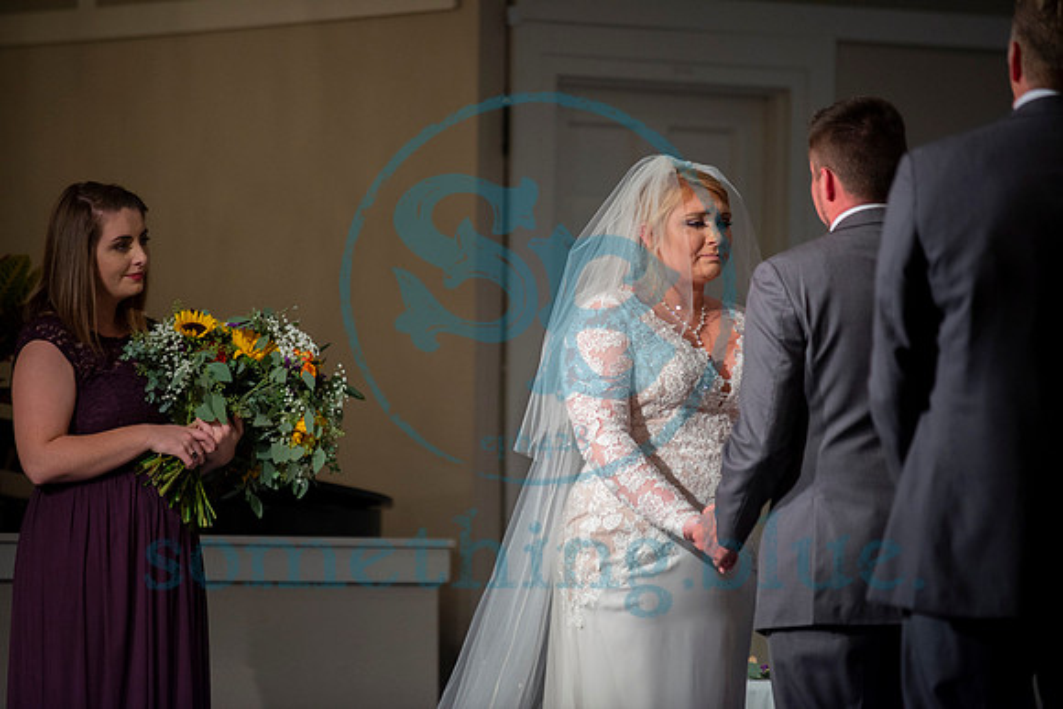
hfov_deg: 10.3
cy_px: 354
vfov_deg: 6.9
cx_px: 532
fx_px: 5907
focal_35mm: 200
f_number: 2.8
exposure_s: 1/320
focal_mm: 200
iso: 1250
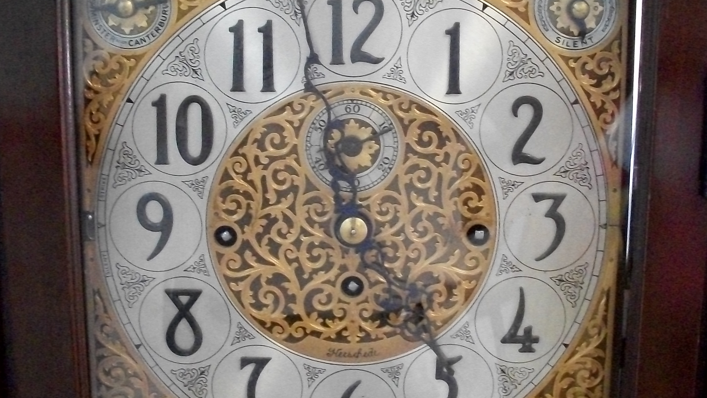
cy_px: 124
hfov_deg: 33.8
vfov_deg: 19.3
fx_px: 1162
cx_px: 347
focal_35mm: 62
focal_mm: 6.3
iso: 800
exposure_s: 1/60
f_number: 3.1
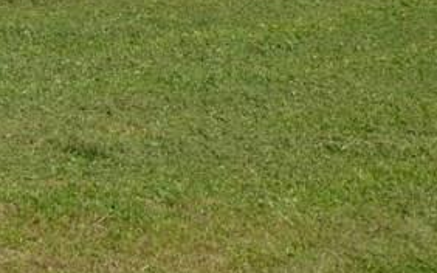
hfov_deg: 14.5
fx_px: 1560
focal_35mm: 131
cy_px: -267
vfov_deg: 9.4
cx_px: -277
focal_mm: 6.1
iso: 100
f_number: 3.7
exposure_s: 1/1300
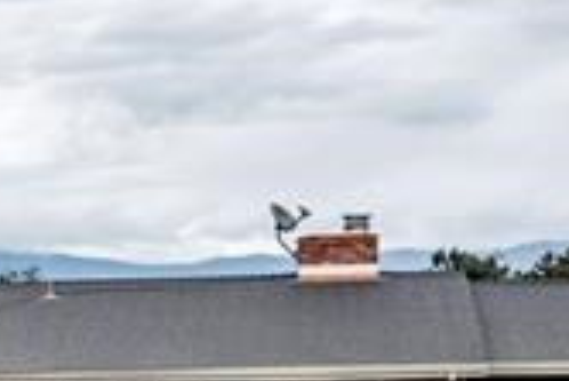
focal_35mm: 125
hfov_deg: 16.1
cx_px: 17
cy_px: 547
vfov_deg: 10.6
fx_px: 1977
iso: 1600
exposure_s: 1/750
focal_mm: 32
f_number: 4.8
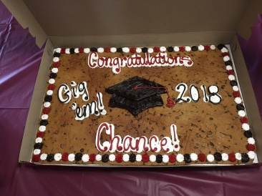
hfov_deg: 61.7
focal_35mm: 29
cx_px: 131
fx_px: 219
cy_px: 98
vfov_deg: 48.2
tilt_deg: -62.9
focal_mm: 4.15
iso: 125
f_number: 2.2
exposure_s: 1/30
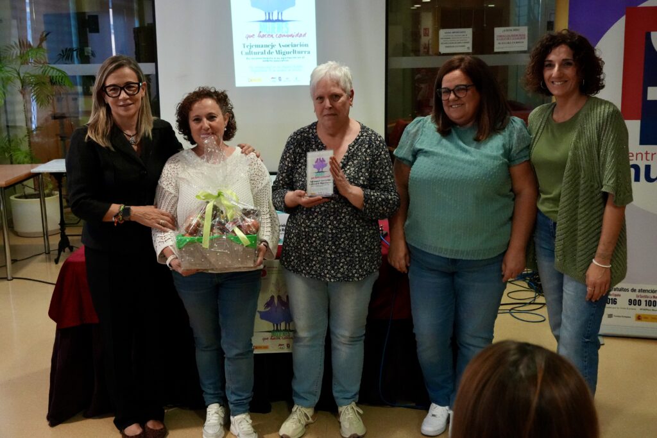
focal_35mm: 46
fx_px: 849
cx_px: 328
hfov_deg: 42.3
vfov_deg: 29.0
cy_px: 219
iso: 5000
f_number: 5.6
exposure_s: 1/125
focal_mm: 31
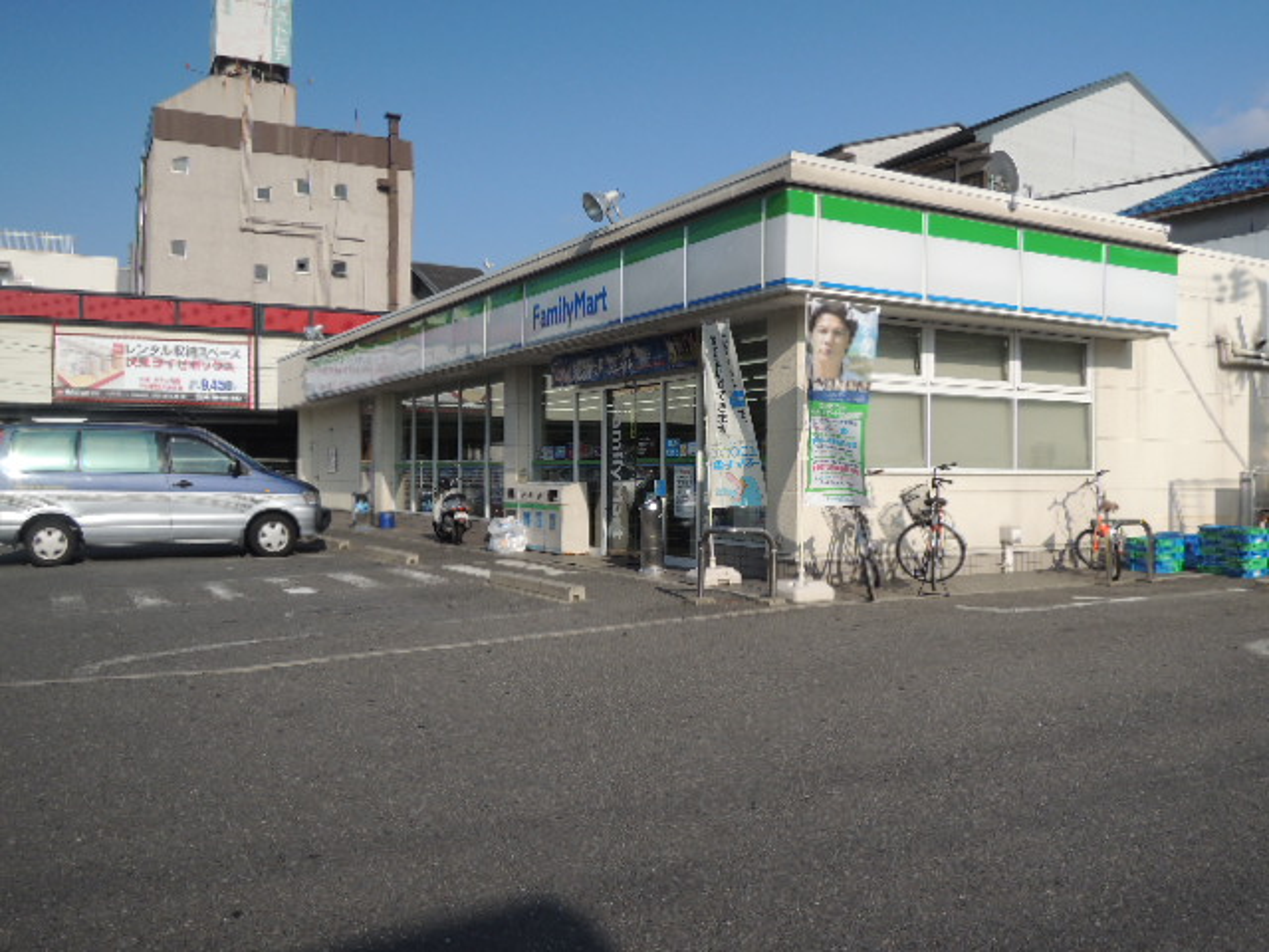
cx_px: 634
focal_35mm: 31
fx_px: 1136
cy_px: 476
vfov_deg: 45.4
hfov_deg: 58.4
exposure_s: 1/1600
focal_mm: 5.5
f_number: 3
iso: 100
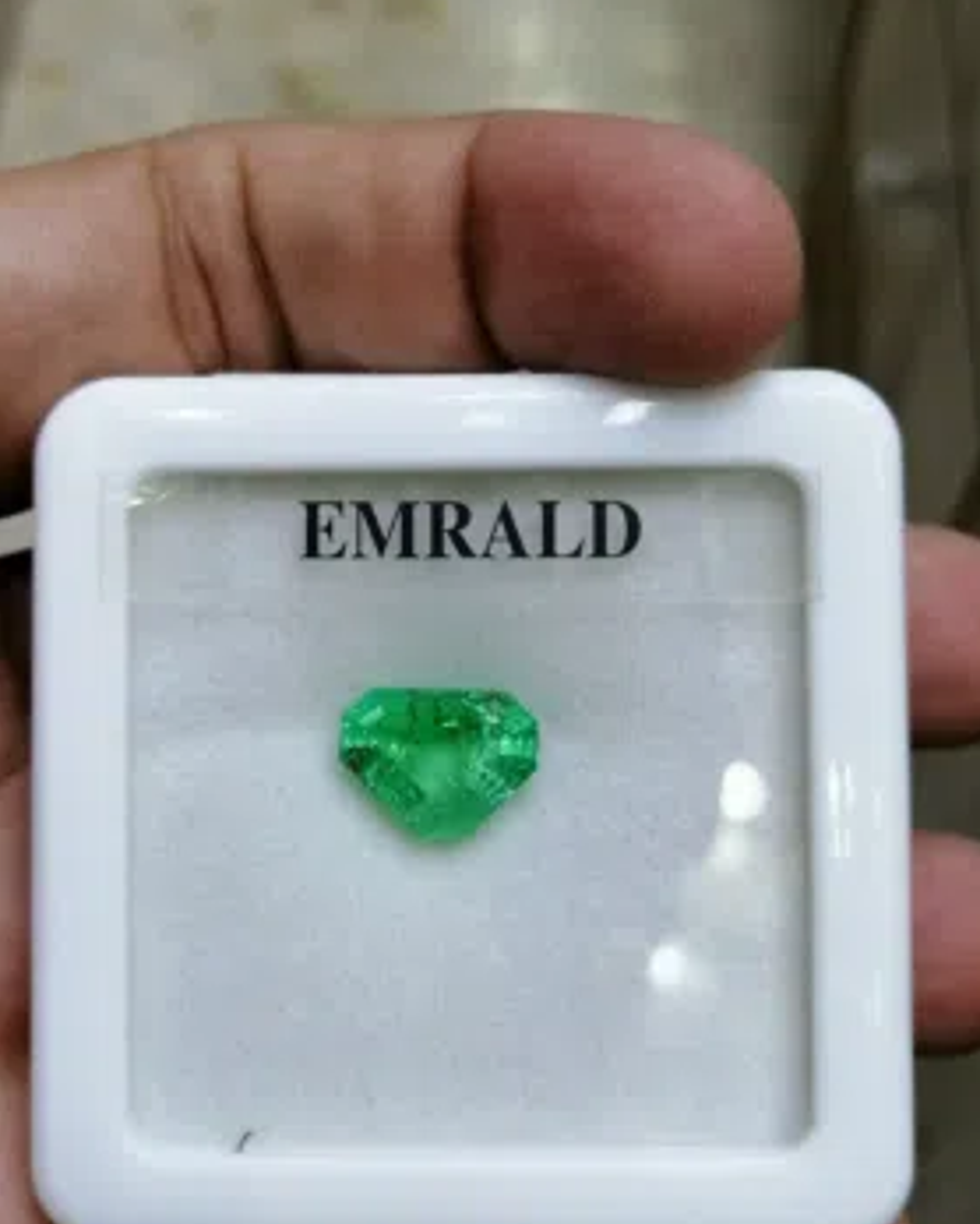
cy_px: 603
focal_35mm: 36
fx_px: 1304
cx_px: 469
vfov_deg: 50.3
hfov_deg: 41.2
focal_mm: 3.95
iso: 80
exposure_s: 1/100
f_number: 1.8
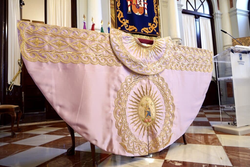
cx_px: 125
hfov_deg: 73.7
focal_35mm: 24
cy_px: 84
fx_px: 167
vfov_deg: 53.2
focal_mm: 24
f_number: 4
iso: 1000
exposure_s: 1/80
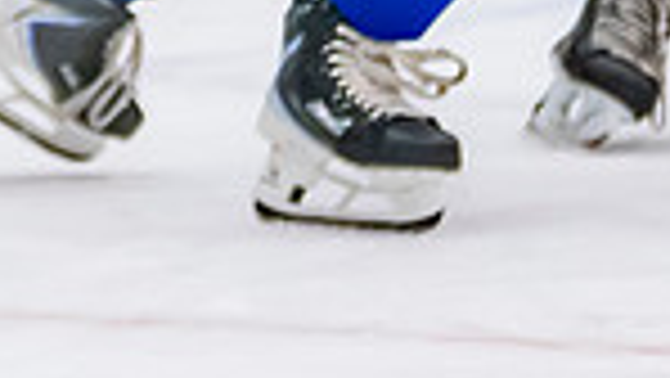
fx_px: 15784
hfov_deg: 2.4
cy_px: -698
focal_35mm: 888
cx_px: 492
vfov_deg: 1.4
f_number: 2.8
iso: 3200
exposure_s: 1/640
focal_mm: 115
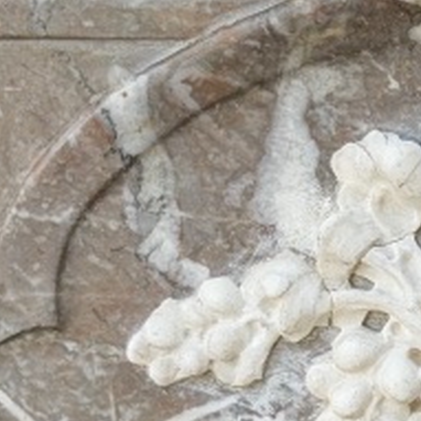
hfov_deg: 6.4
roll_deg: +1.2
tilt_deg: -11.0
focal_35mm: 266
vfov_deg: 6.6
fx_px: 3660
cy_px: 370
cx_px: 738
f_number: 1.78
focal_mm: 6.76
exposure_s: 1/319
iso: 64
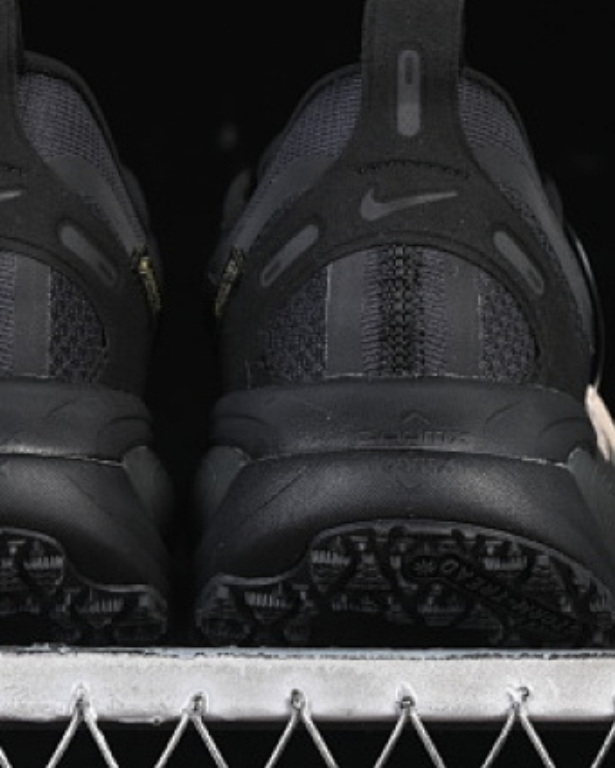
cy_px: 248
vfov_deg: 10.8
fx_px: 4047
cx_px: 209
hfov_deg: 8.7
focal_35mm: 178
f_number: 6.3
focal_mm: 50
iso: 160
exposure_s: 1/50
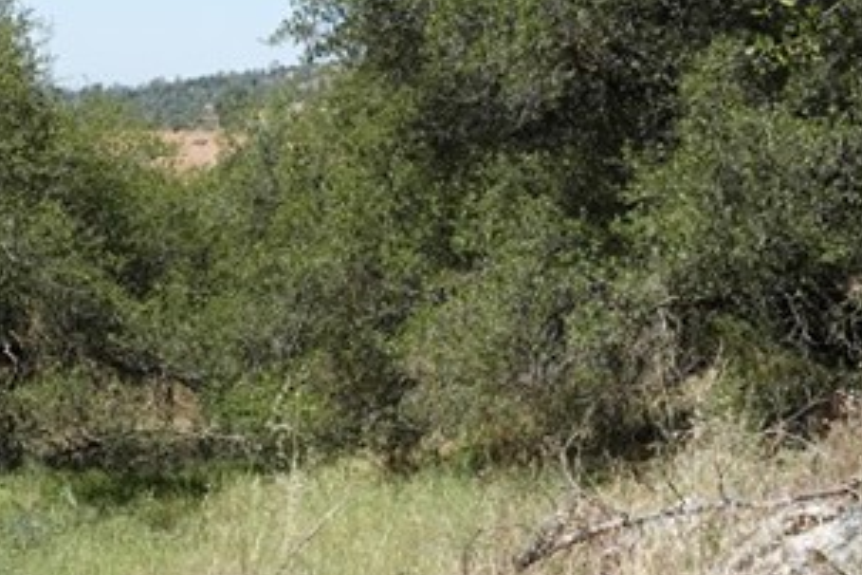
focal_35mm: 81
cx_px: 393
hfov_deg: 25.1
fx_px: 1939
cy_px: 226
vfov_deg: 16.8
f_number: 5.6
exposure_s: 1/400
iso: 125
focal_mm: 9.4
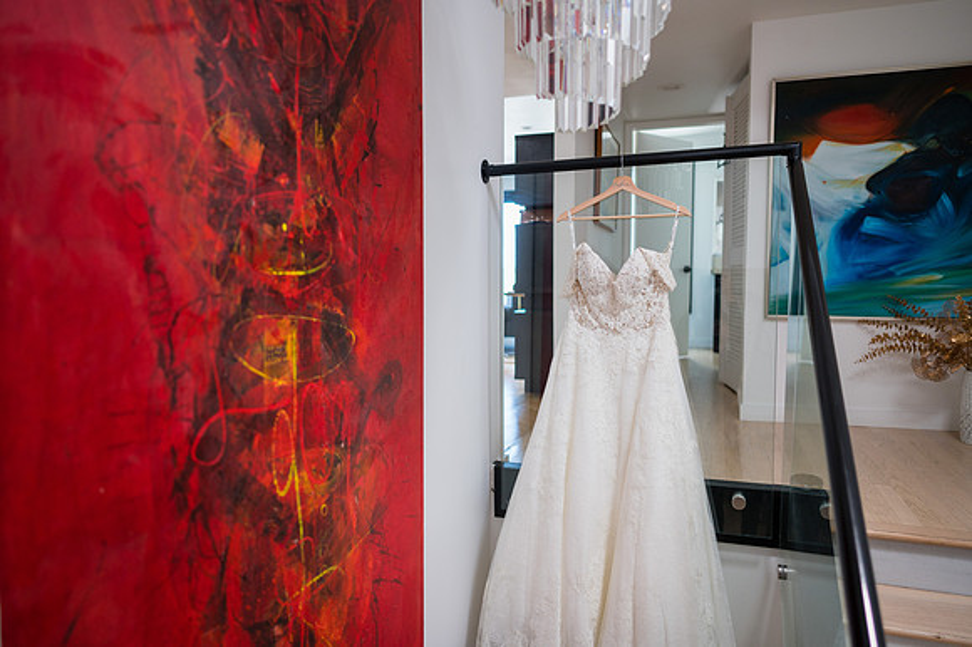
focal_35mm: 24
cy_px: 324
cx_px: 486
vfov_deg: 53.1
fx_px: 648
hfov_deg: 73.8
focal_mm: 24
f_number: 1.8
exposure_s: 1/320
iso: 400
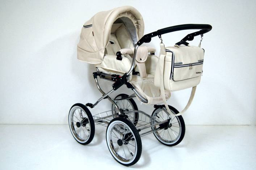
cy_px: 85
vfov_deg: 34.1
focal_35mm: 39
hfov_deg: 49.6
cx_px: 128
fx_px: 277
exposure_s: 1/80
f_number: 4
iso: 1600
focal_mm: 26
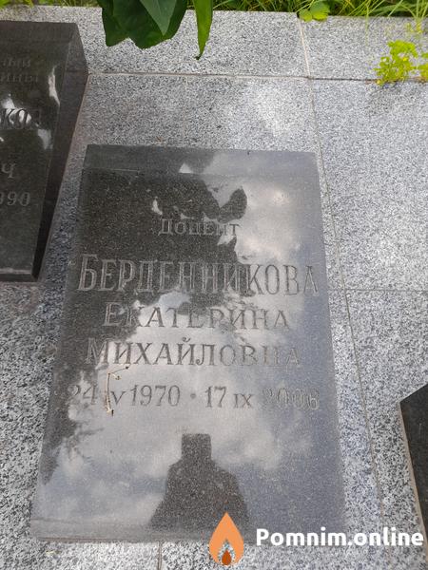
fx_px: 412
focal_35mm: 25
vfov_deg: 69.4
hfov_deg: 54.9
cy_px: 285
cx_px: 214
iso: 20
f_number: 2
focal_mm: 4.6
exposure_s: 1/117
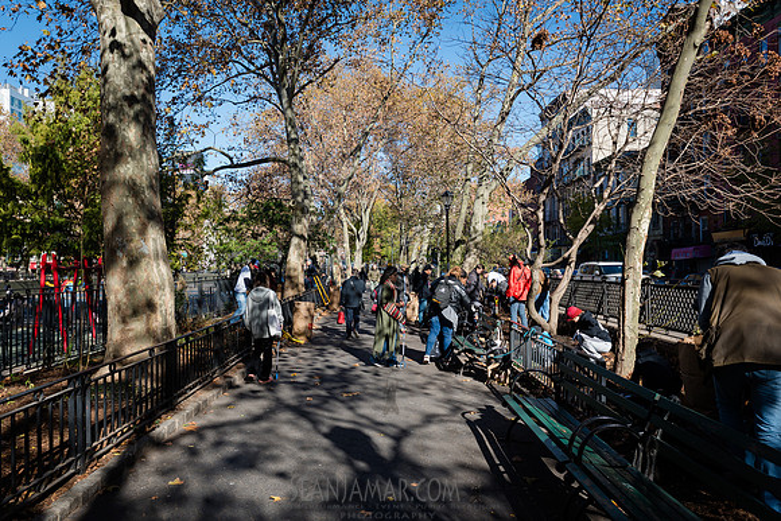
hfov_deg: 69.4
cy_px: 261
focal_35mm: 26
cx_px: 373
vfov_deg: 49.7
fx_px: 563
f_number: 5
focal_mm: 24
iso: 100
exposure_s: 1/250
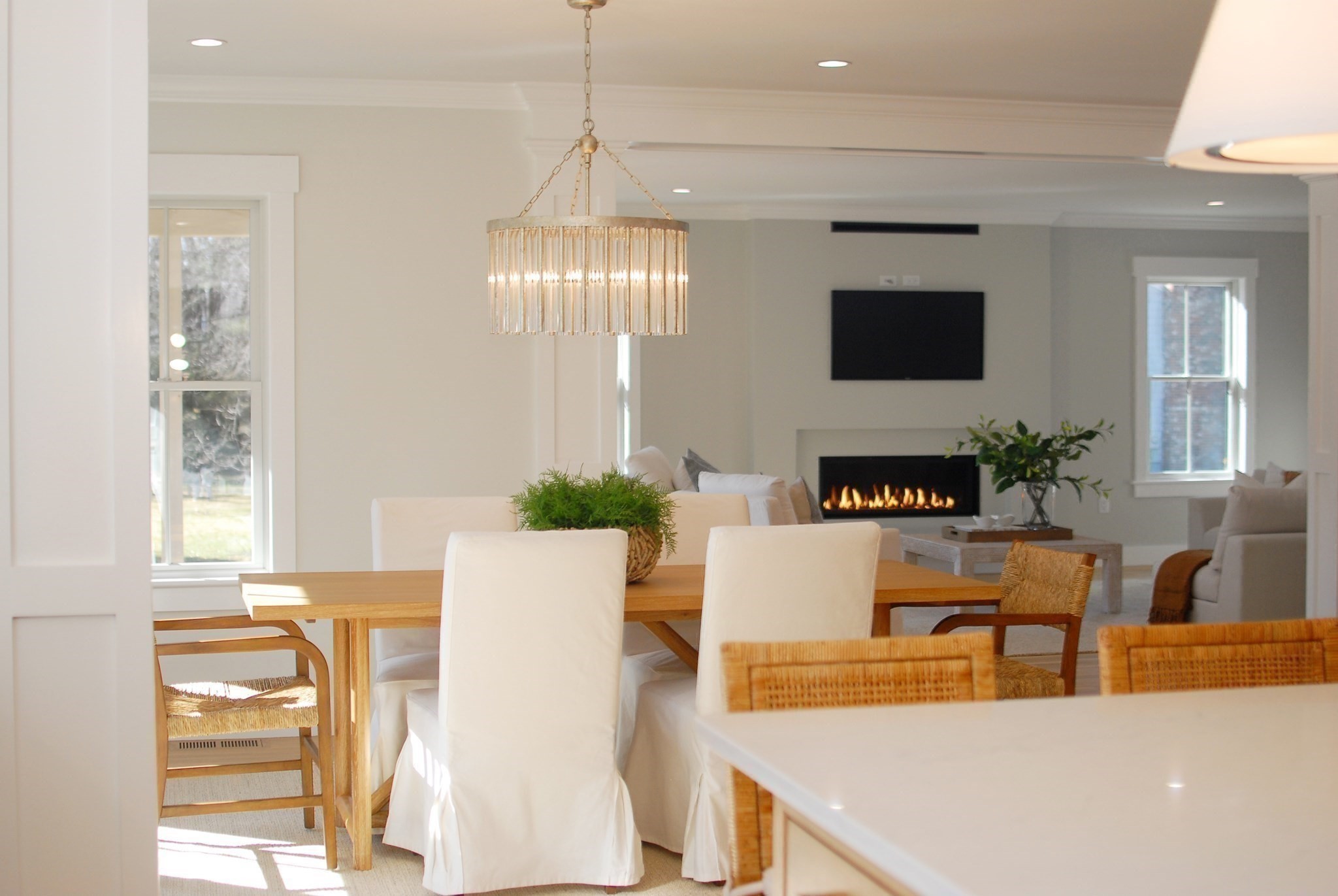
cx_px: 669
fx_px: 1954
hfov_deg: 37.8
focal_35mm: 52
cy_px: 448
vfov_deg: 25.8
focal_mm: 35
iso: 200
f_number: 2.5
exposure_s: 1/320
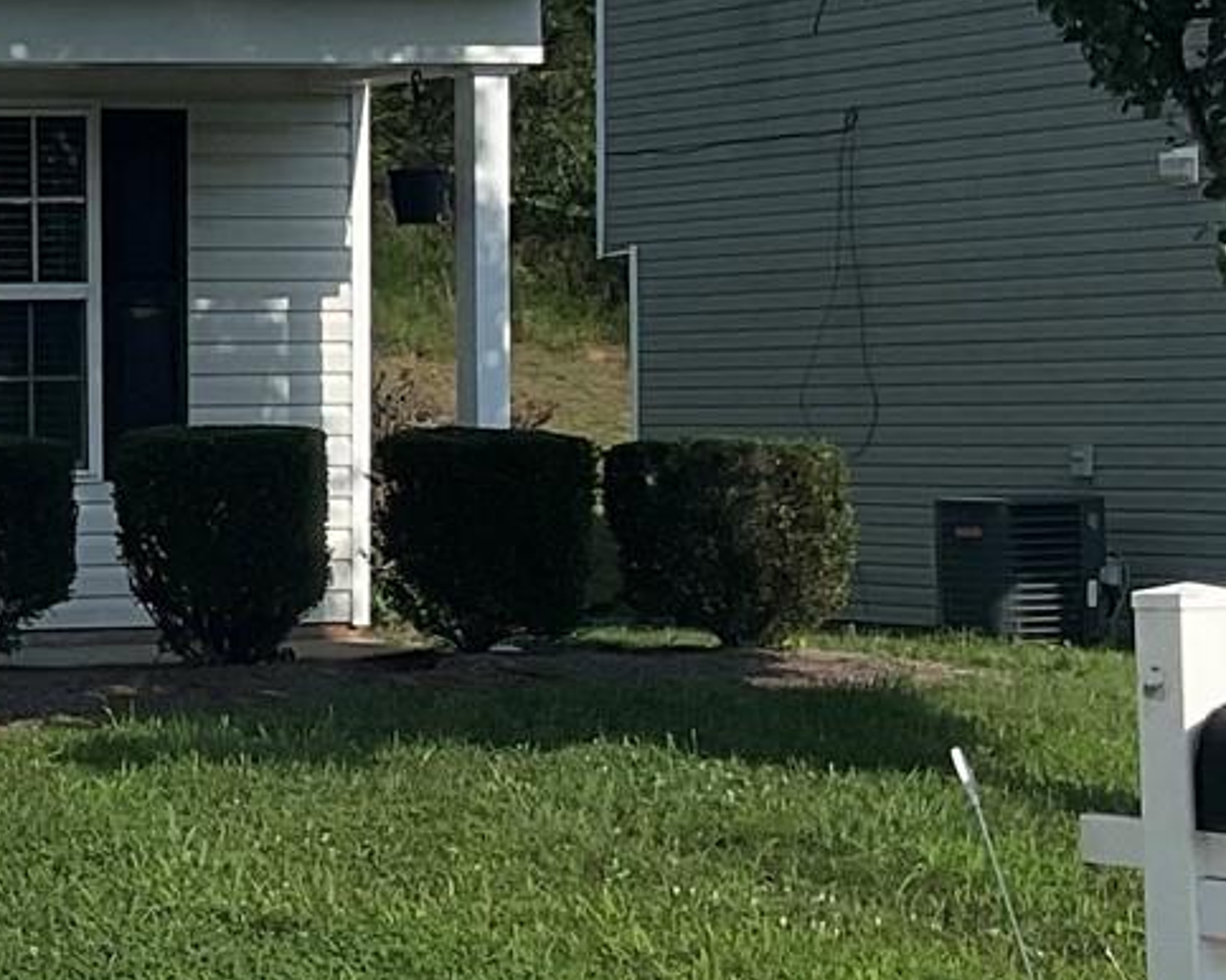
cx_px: -764
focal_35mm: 120
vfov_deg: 12.8
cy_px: 444
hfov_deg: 14.6
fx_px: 4352
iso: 16
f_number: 1.8
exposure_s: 1/4065
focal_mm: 3
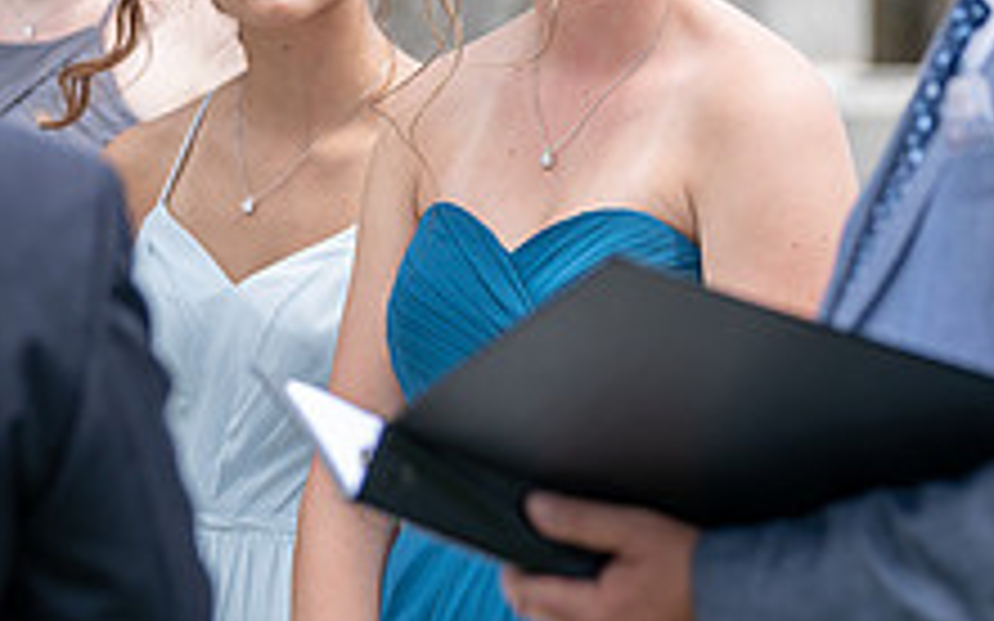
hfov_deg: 6.0
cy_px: 73
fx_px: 9560
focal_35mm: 353
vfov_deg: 3.7
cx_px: 344
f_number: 3.5
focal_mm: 124
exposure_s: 1/640
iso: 100
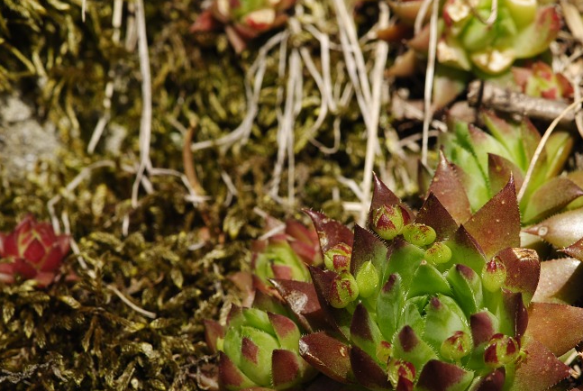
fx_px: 2557
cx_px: 355
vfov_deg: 8.7
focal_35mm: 158
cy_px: 222
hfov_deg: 13.0
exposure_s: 1/125
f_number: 10
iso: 100
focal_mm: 85
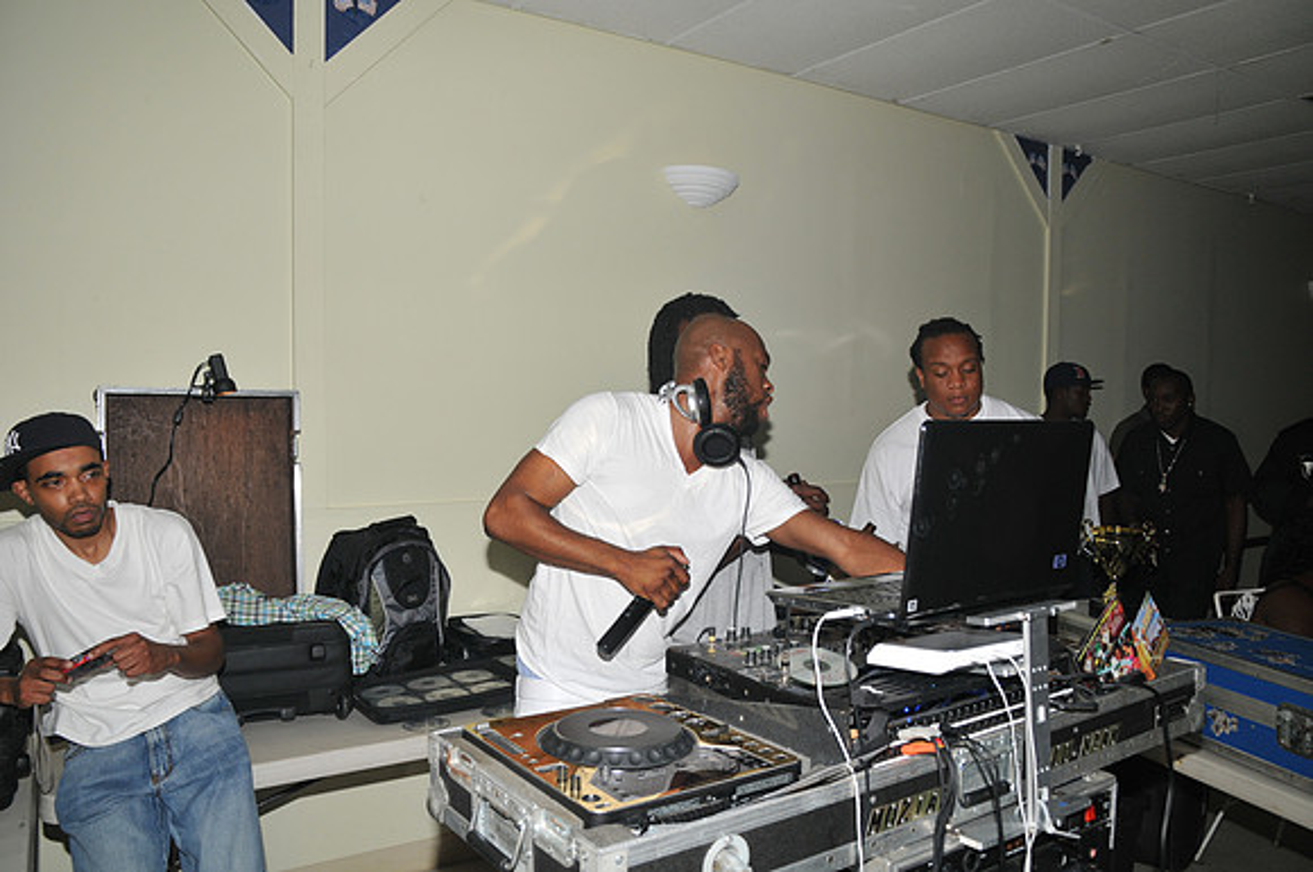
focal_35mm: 26
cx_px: 656
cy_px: 436
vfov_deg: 50.3
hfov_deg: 70.5
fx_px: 929
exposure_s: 1/250
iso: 320
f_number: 5
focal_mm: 17
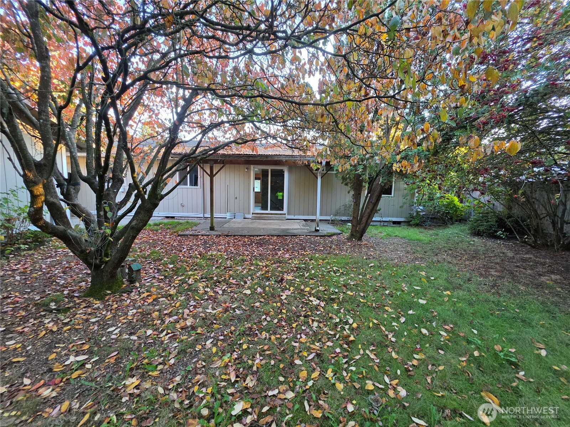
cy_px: 214
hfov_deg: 106.2
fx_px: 214
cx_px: 285
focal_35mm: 13
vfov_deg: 89.9
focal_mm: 2.2
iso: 200
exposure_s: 1/120
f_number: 1.9
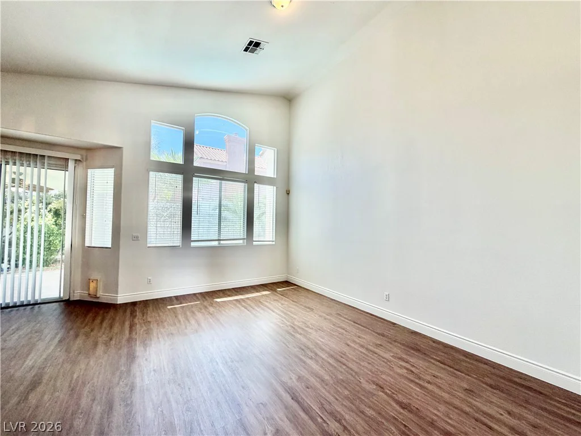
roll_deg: -0.9
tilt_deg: +2.9
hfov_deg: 102.1
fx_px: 235
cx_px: 290
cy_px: 218
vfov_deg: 85.7
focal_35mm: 14
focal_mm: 2.22
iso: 100
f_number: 2.2
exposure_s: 1/120
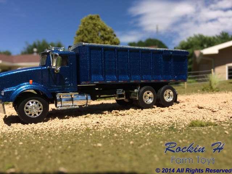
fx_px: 194
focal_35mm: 29
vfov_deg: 48.2
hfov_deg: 61.7
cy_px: 87
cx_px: 116
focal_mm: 4.15
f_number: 2.2
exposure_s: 1/2933
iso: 32
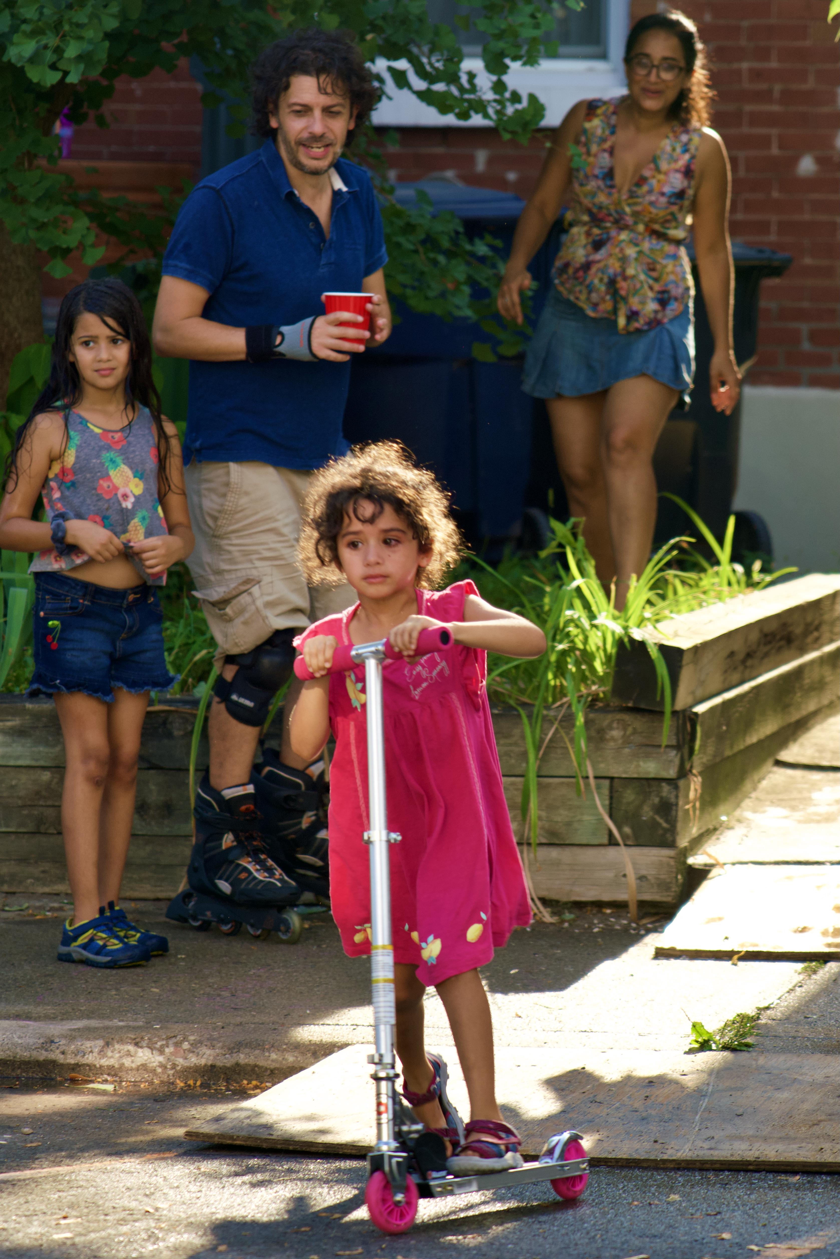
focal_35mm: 105
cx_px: 420
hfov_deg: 13.0
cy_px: 630
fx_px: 3673
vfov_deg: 19.5
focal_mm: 105
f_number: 4
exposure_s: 1/250
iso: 320
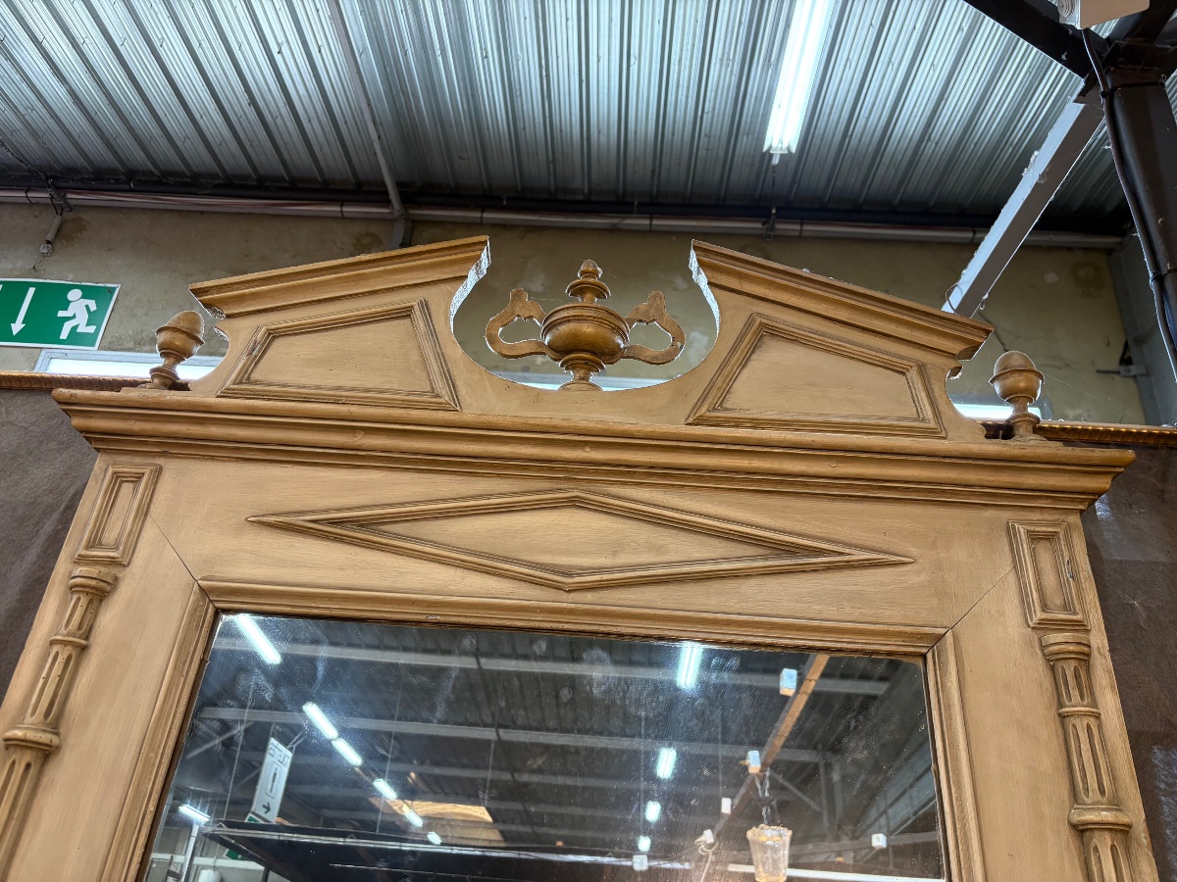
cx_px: 588
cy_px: 441
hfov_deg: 67.3
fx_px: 884
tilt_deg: +26.3
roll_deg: -4.1
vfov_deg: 53.1
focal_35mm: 26
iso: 200
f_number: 1.6
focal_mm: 5.96
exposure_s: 1/100
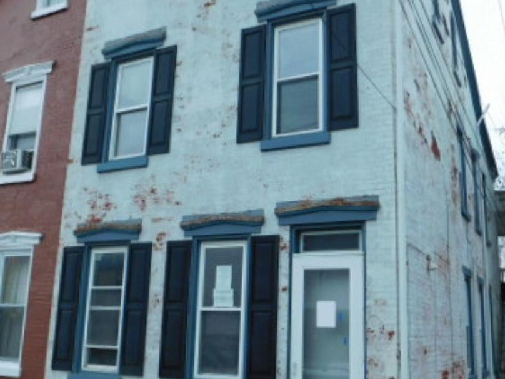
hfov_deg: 45.8
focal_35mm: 41
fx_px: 598
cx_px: 263
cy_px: 191
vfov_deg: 35.1
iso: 125
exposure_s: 1/50
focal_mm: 4
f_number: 3
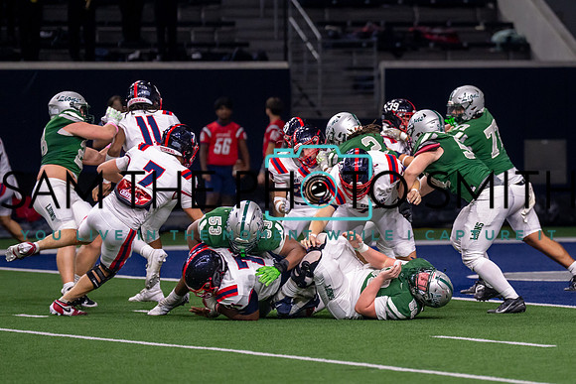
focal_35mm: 316
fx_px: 5052
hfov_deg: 6.5
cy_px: 176
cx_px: 407
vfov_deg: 4.4
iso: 2500
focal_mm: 200
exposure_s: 1/1000
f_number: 2.8
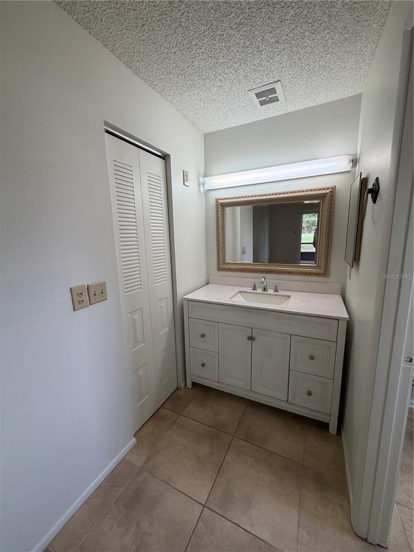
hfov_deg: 85.7
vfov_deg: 102.1
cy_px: 276
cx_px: 207
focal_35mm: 14
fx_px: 223
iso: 200
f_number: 2.2
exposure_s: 1/120
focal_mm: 2.22
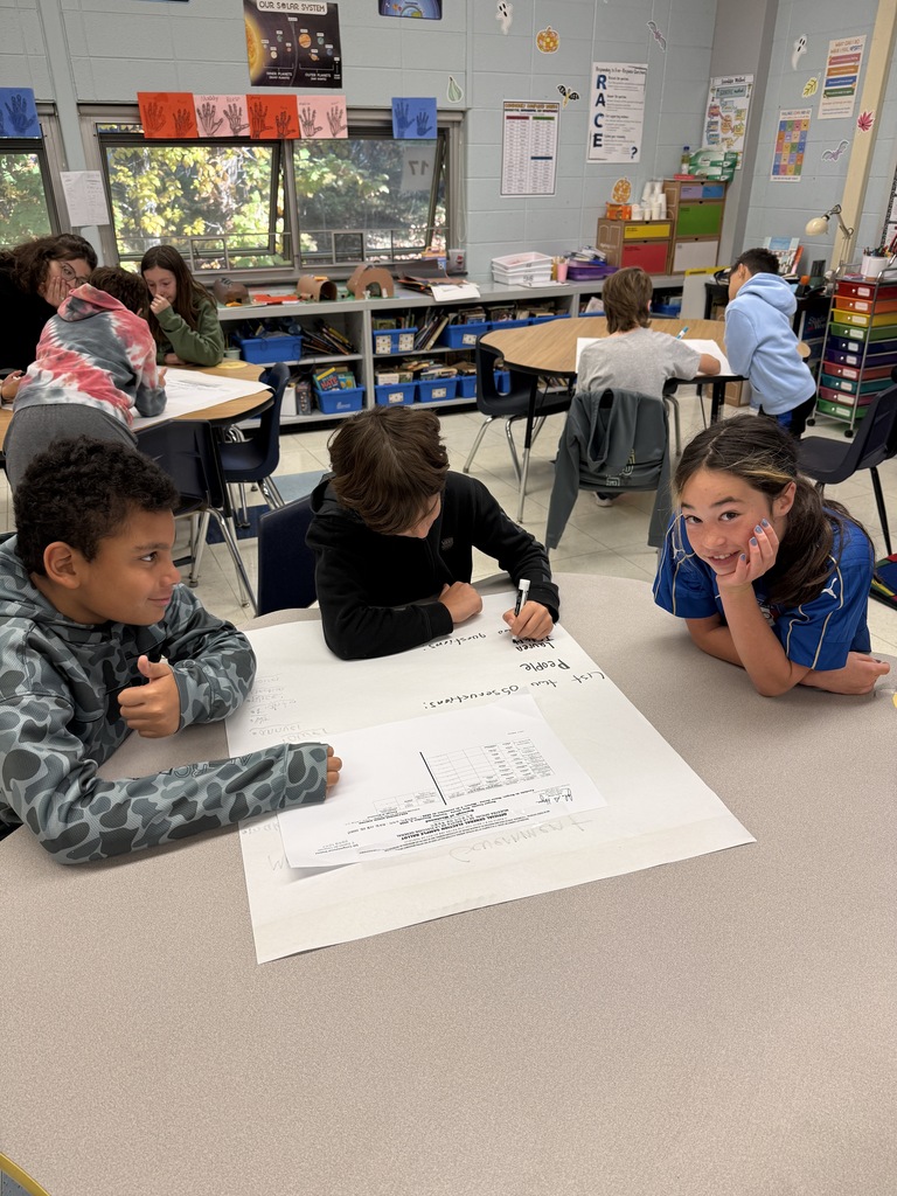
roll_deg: +1.9
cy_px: 598
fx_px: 829
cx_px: 448
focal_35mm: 24
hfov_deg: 56.8
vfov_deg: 71.6
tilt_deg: -27.6
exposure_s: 1/120
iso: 80
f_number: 1.78
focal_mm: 6.76
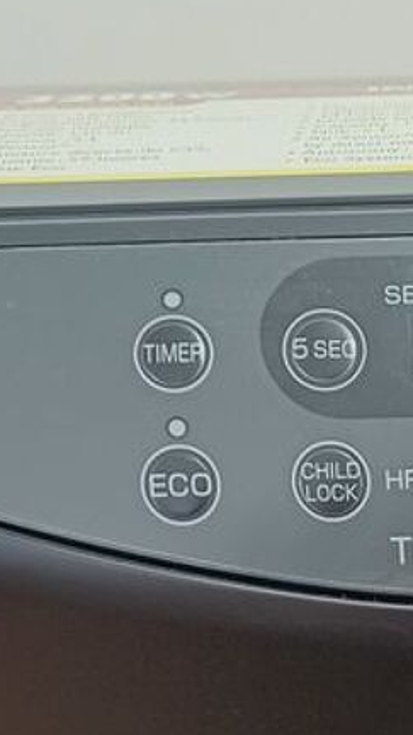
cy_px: 977
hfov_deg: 13.7
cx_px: 585
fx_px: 1635
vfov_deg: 22.4
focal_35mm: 84
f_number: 1.8
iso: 500
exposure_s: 1/25
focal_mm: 4.65
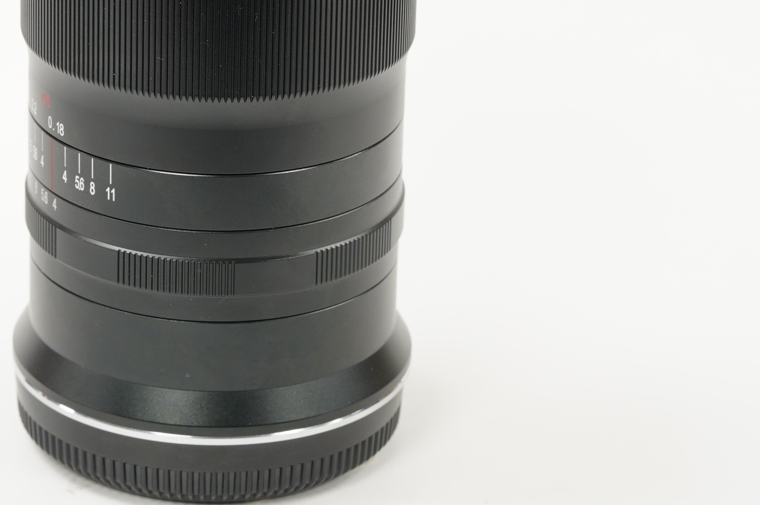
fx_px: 3543
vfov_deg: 8.1
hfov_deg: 12.2
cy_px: 97
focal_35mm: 168
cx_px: 217
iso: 1000
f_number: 11
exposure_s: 1/10
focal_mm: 90
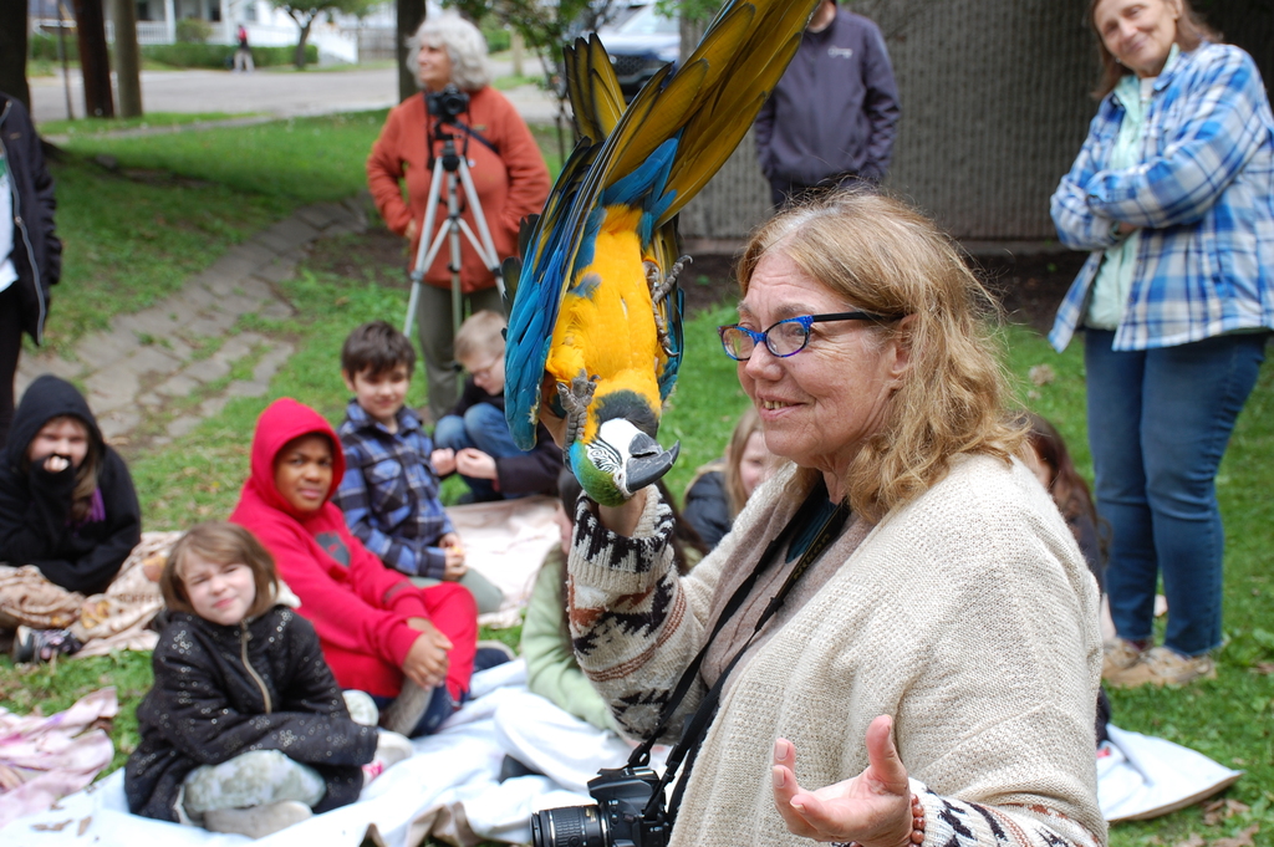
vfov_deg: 22.6
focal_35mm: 60
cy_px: 424
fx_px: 2122
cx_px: 637
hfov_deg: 33.4
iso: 200
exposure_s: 1/200
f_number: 7.1
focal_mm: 40
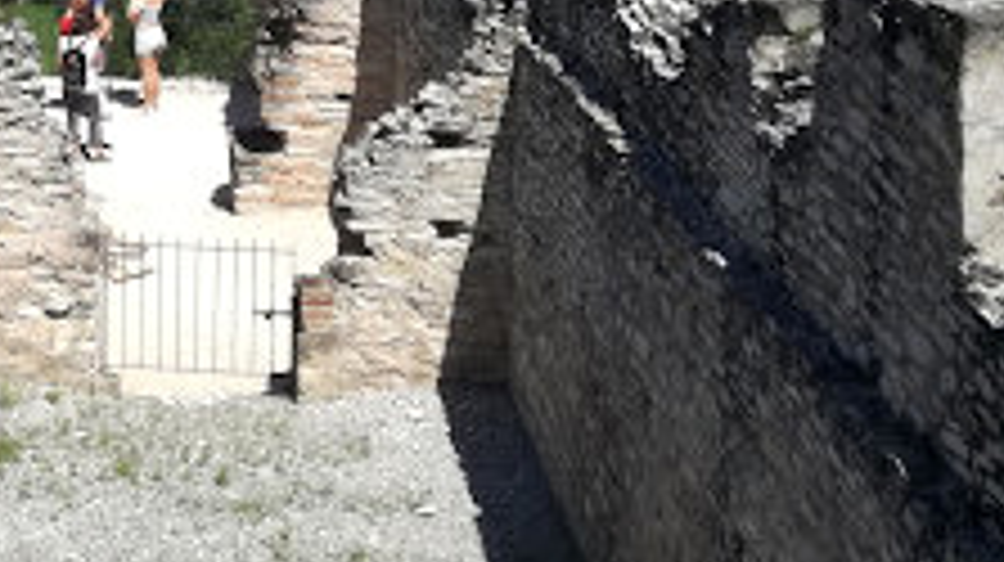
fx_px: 2633
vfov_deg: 11.9
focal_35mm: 99
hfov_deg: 19.1
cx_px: -464
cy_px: -151
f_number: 2
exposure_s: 1/1274
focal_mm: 3.79
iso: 50
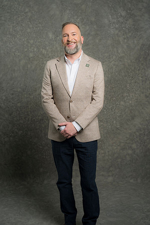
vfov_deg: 36.2
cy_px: 112
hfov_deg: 24.6
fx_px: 344
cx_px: 75
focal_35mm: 55
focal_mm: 55
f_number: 4
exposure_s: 1/160
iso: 125
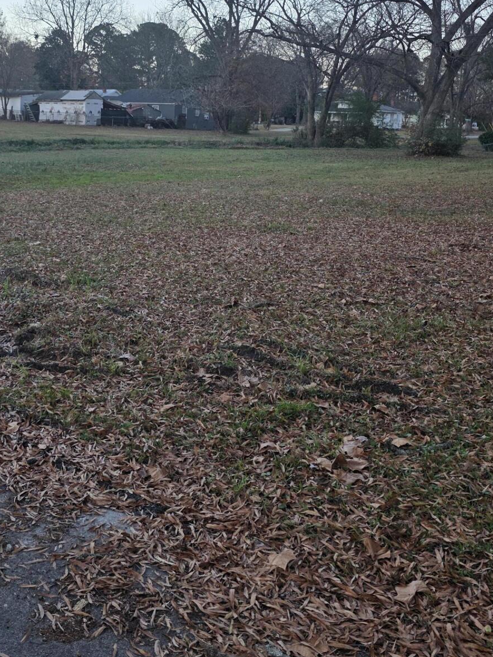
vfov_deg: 46.9
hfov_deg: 36.3
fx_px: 740
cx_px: 147
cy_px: 204
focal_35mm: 39
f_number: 1.7
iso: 32
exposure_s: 1/359
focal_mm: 6.3
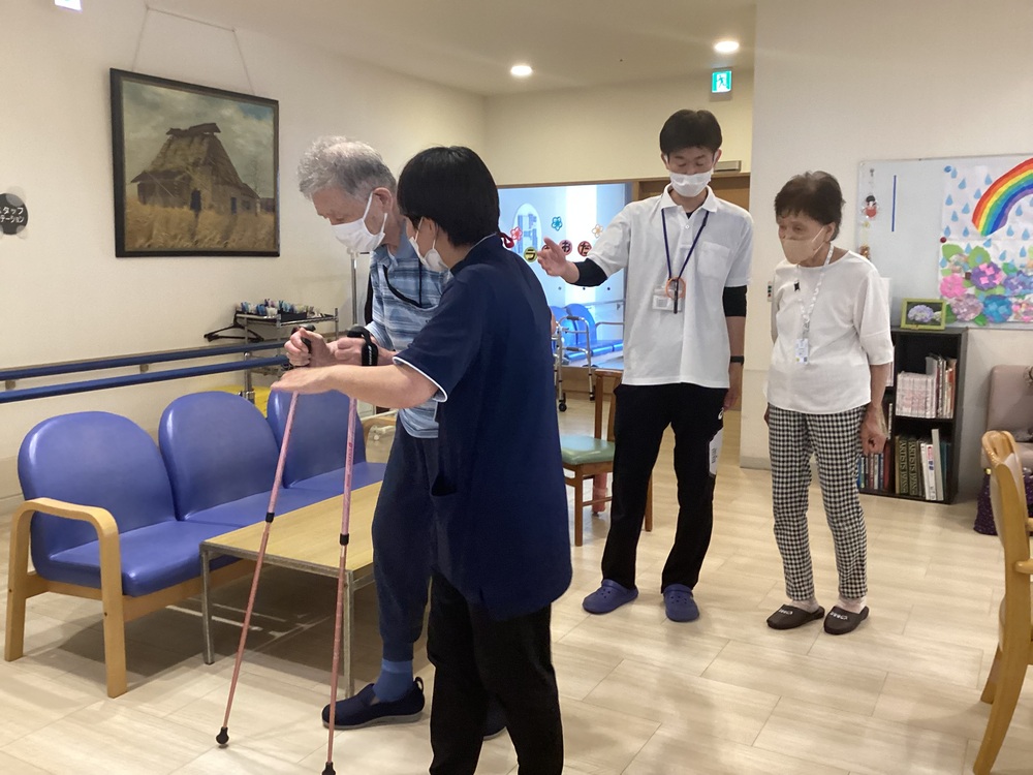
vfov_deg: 45.4
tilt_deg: -9.7
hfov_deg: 58.4
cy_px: 388
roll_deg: +0.1
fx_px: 925
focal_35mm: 31
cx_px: 516
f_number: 2.4
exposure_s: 1/60
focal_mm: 3.3
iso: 250
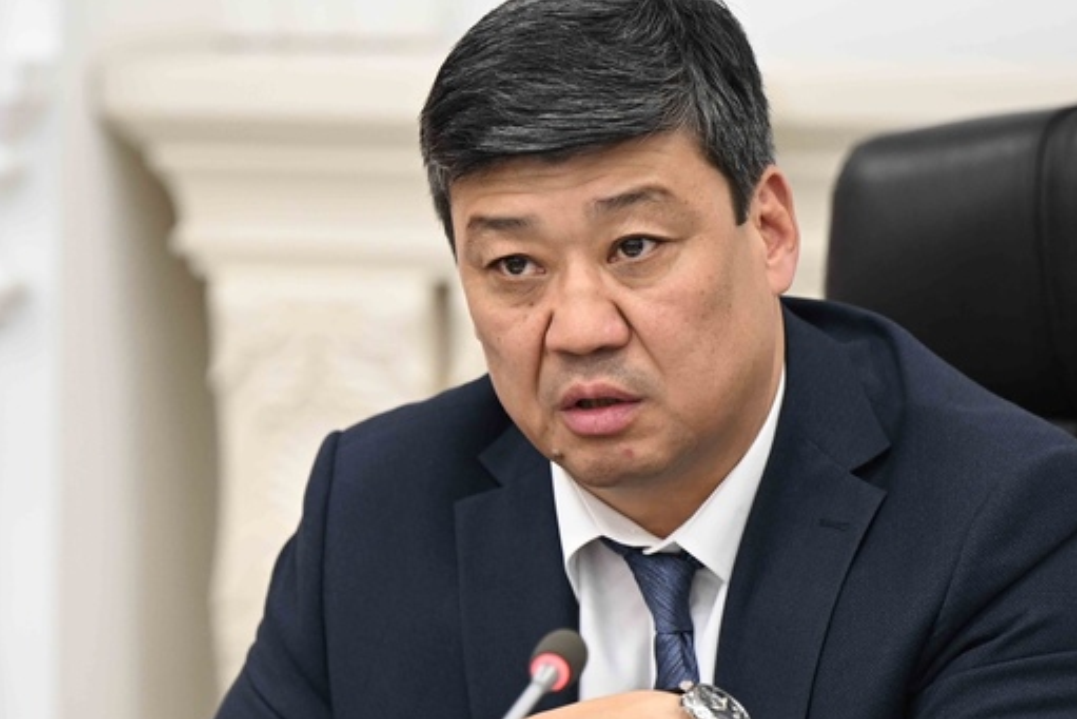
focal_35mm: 352
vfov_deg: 3.9
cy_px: 452
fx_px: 10533
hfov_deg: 5.9
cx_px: 472
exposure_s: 1/200
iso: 1000
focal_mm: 180
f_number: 2.8
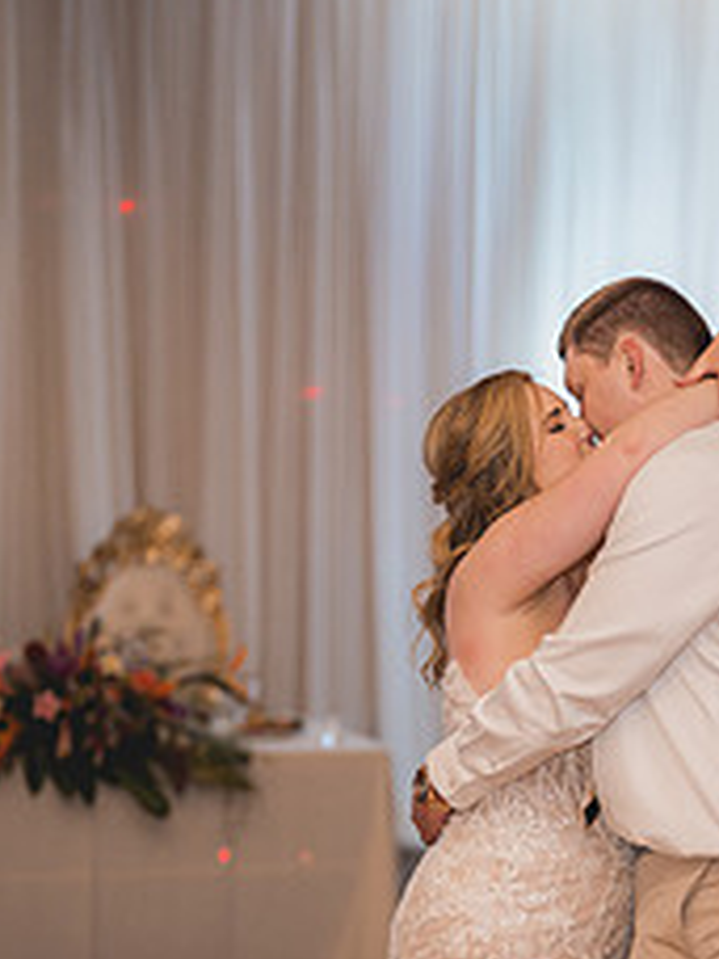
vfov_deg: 20.4
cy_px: 761
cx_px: 441
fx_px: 2631
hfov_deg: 15.5
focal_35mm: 95
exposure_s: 1/160
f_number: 1.2
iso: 800
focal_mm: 50
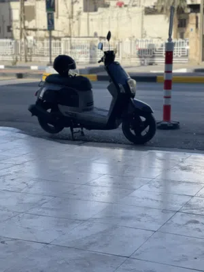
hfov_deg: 22.9
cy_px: 136
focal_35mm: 64
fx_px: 503
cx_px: 102
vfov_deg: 30.3
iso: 32
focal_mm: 7.5
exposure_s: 1/652
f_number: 2.2
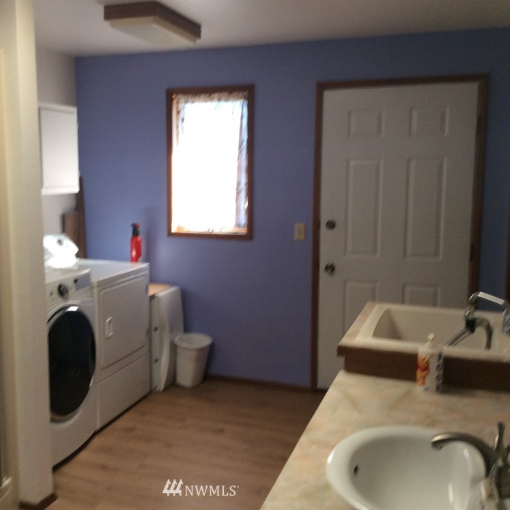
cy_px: 252
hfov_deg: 41.6
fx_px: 667
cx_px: 201
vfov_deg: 41.9
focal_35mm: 40
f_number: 2.4
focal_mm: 3.3
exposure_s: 1/24
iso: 64
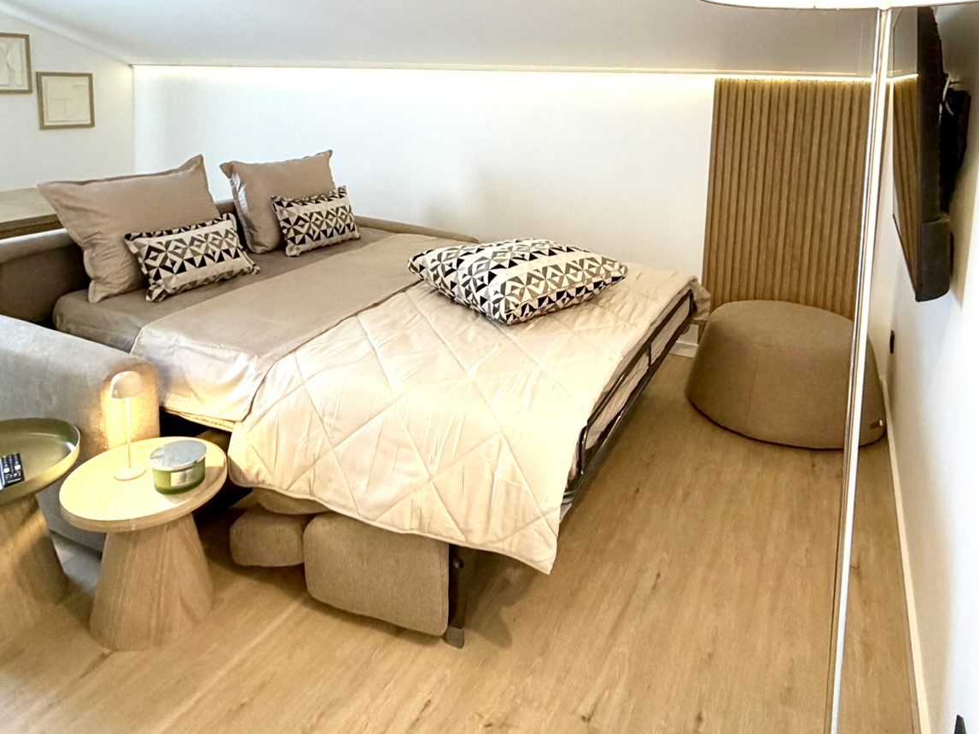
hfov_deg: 69.4
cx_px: 492
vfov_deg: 52.3
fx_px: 707
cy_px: 179
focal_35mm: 25
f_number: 2.2
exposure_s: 1/50
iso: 200
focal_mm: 2.22
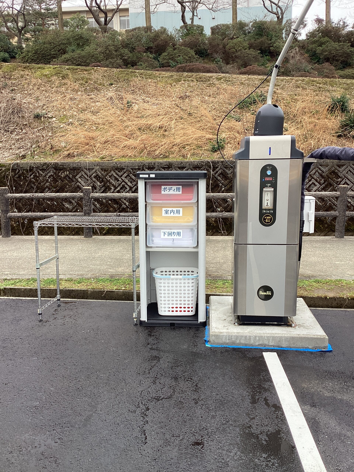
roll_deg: +0.0
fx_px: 423
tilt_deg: -11.6
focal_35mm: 31
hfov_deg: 45.4
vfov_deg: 58.4
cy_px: 236
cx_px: 177
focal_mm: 3.3
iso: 25
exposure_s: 1/223
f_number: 2.4
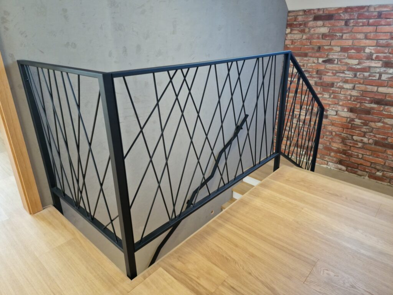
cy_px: 148
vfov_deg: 58.9
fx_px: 261
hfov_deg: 73.9
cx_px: 196
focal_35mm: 23
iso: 200
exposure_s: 1/50
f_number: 1.8
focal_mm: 6.4
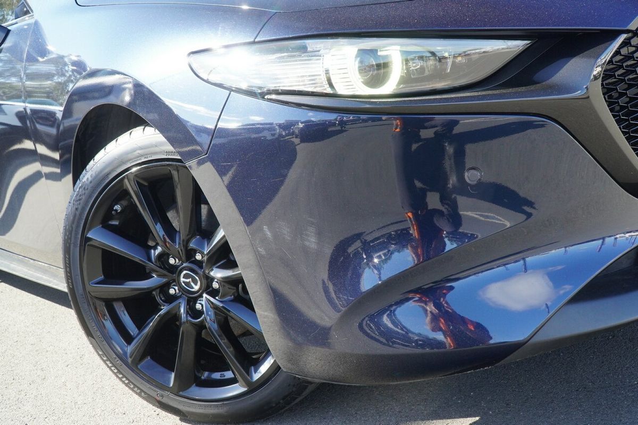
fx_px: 665
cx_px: 319
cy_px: 212
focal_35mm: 38
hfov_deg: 51.3
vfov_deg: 35.5
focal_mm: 25
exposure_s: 1/125
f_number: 8
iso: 800
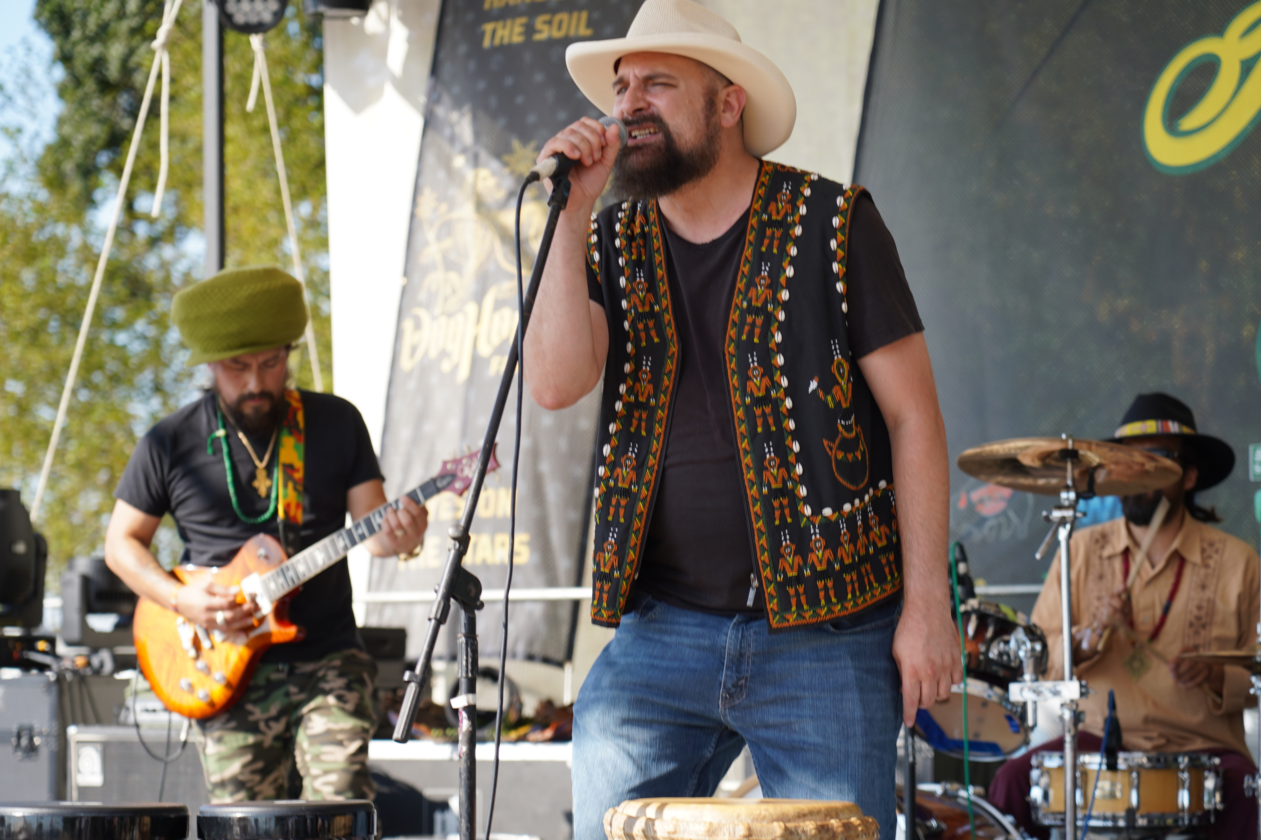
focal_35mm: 105
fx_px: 3678
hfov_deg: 19.5
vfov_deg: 13.0
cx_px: 630
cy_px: 420
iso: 100
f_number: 4.5
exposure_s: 1/200
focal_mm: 105
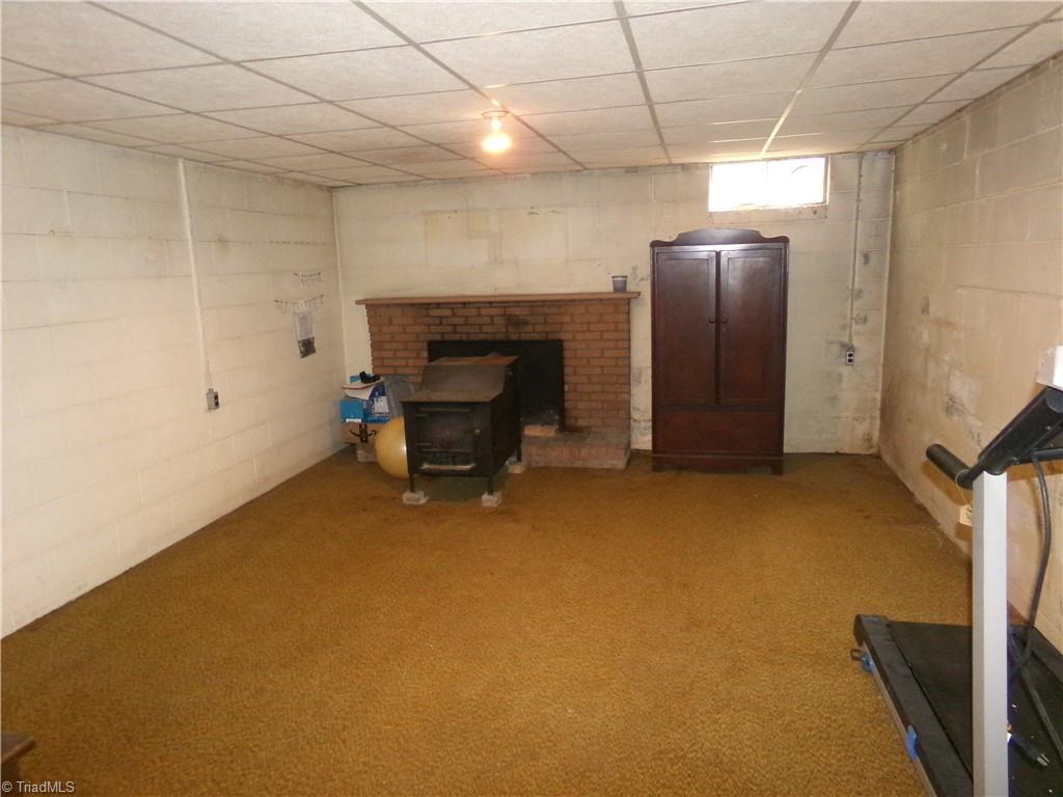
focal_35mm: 24
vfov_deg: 56.8
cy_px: 398
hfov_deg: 71.6
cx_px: 532
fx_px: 737
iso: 800
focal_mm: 4.3
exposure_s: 1/34
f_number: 3.7
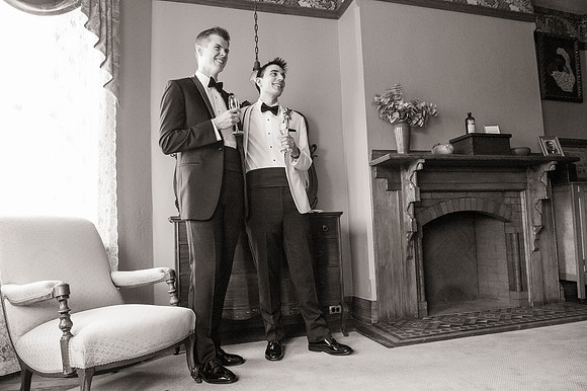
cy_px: 196
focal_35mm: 24
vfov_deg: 53.1
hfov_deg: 73.8
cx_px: 294
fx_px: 391
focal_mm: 24
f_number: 4.5
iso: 5000
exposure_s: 1/250
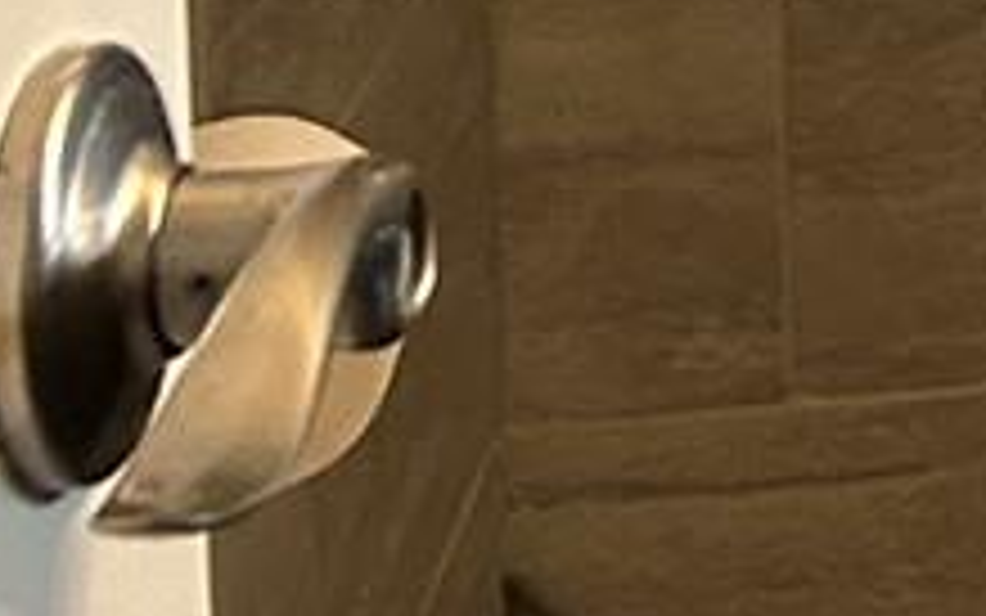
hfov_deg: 8.2
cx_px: 3323
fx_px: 5403
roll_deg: -2.1
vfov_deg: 6.3
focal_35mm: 201
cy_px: -710
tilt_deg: -3.2
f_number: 1.5
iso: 200
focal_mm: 5.7
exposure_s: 1/60
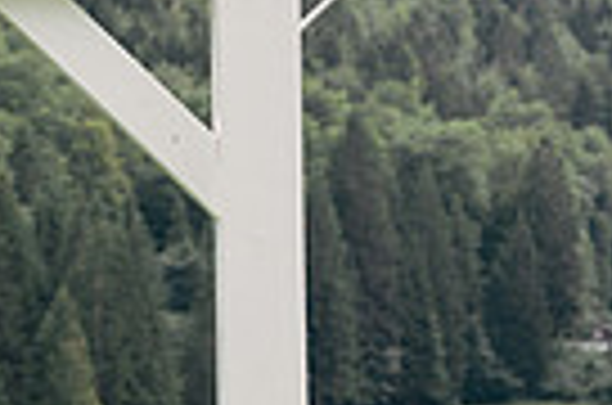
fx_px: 5580
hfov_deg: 6.2
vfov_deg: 4.1
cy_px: 506
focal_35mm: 329
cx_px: 821
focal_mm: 70
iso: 500
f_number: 6.3
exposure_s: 1/250
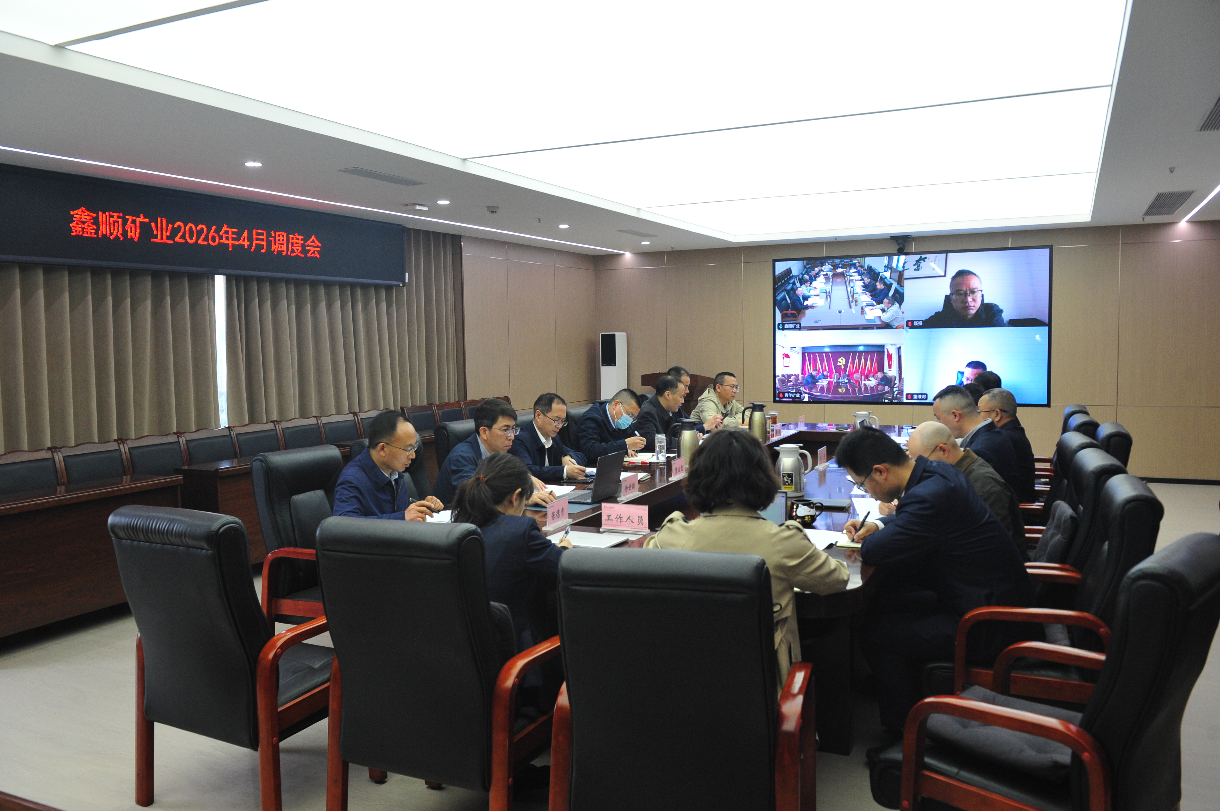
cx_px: 610
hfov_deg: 63.7
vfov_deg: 44.9
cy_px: 406
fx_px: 982
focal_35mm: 29
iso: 2000
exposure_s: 1/200
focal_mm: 29
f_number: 5.6
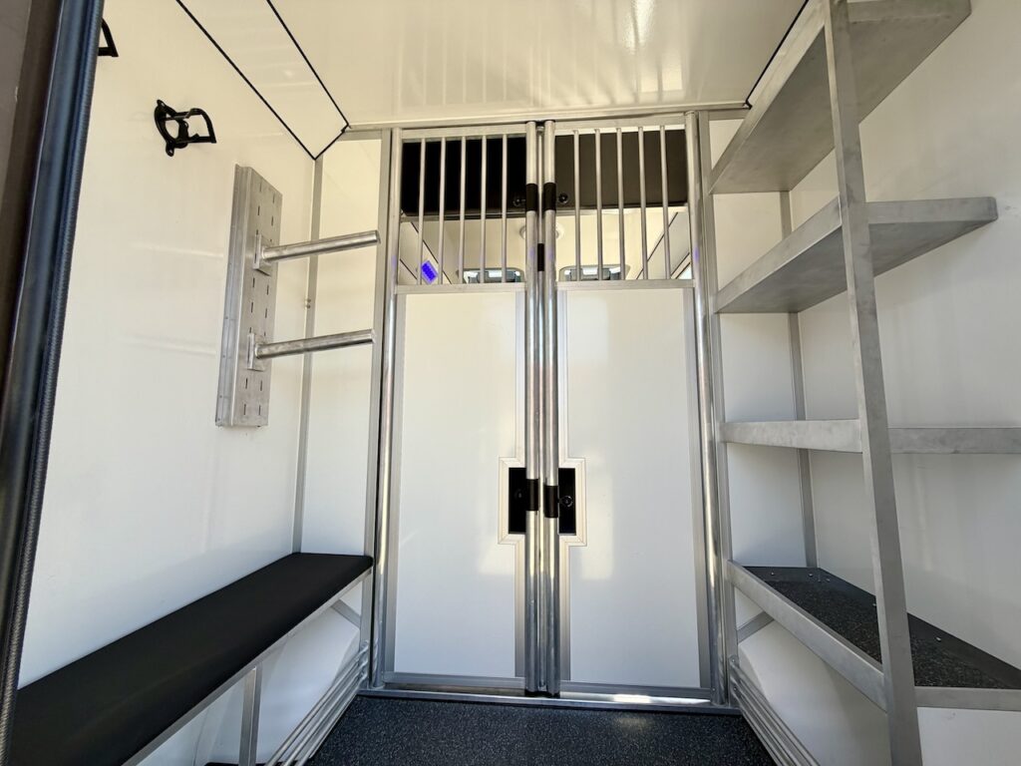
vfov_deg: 85.7
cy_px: 383
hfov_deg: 102.1
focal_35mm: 14
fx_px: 413
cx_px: 510
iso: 50
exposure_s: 1/329
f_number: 2.2
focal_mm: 2.22
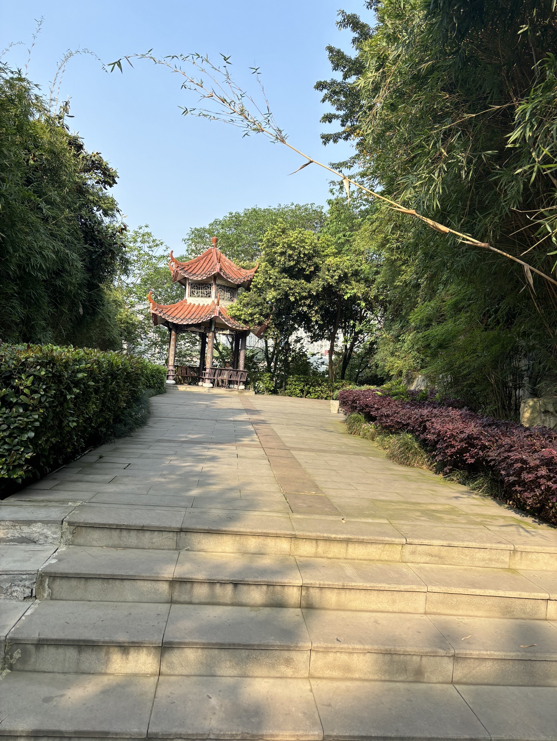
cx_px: 278
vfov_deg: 67.3
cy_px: 370
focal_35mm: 26
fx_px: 557
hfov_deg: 53.1
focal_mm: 5.96
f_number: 1.6
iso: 50
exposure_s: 1/1103
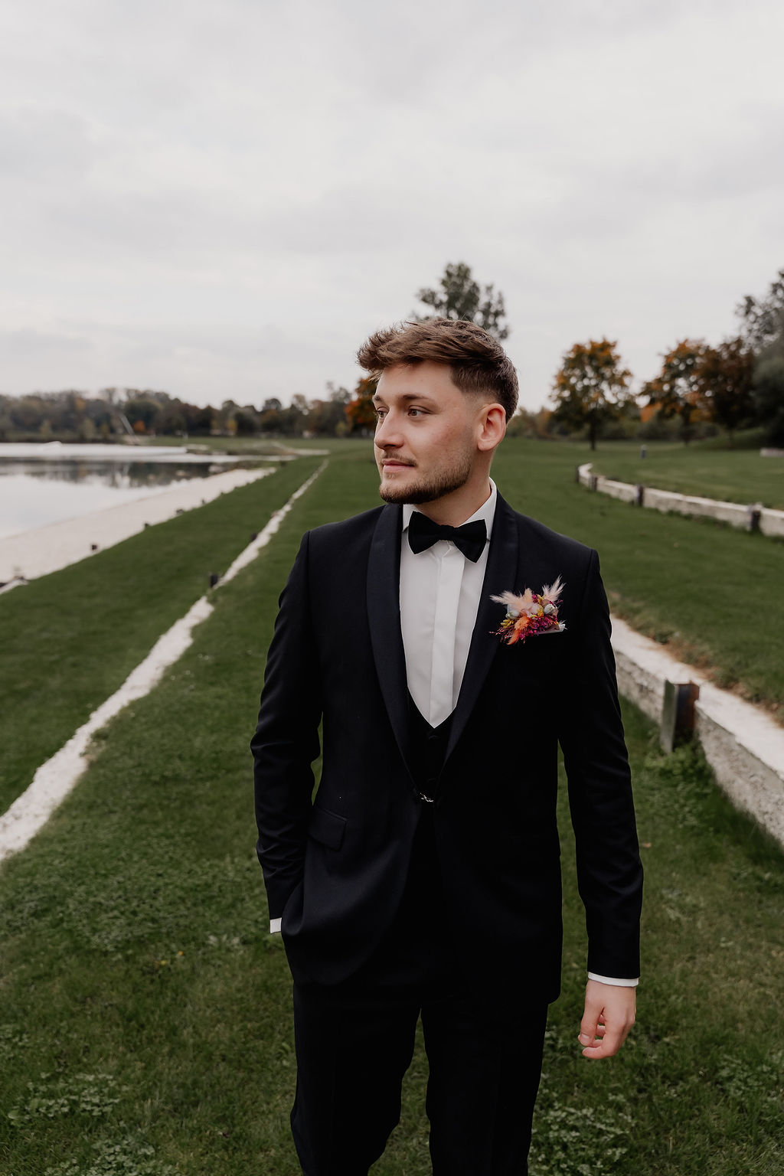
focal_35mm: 27
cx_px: 392
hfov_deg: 48.6
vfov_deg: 68.2
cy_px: 588
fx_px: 869
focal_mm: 26.6
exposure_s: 1/640
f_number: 3.2
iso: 500
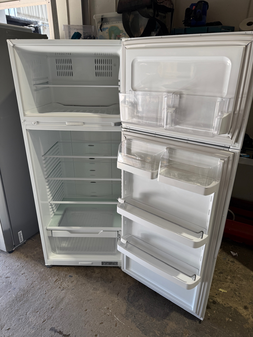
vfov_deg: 71.6
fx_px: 234
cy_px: 168
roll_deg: -0.3
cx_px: 126
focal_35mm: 24
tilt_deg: -21.9
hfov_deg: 56.8
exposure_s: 1/100
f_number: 1.78
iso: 64
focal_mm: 6.76
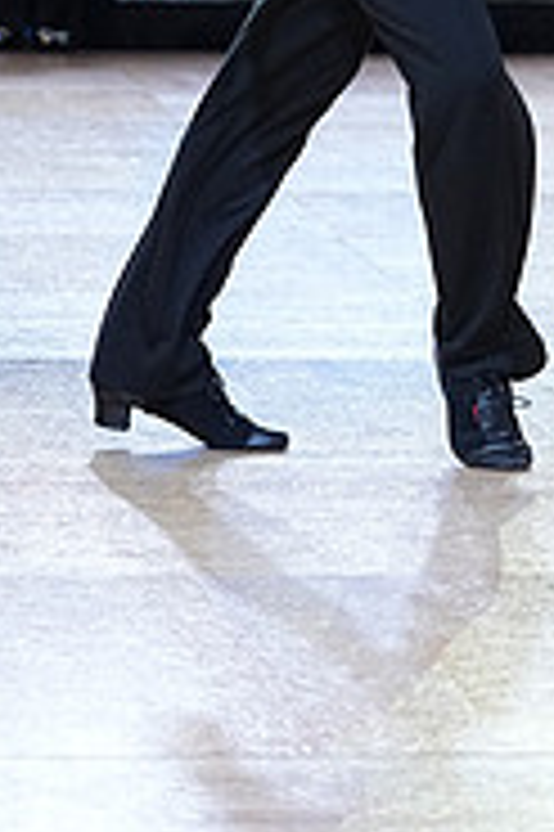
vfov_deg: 8.7
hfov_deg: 5.9
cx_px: 745
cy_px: -261
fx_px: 5365
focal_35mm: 232
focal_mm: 74
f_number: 4
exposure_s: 1/500
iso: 1600
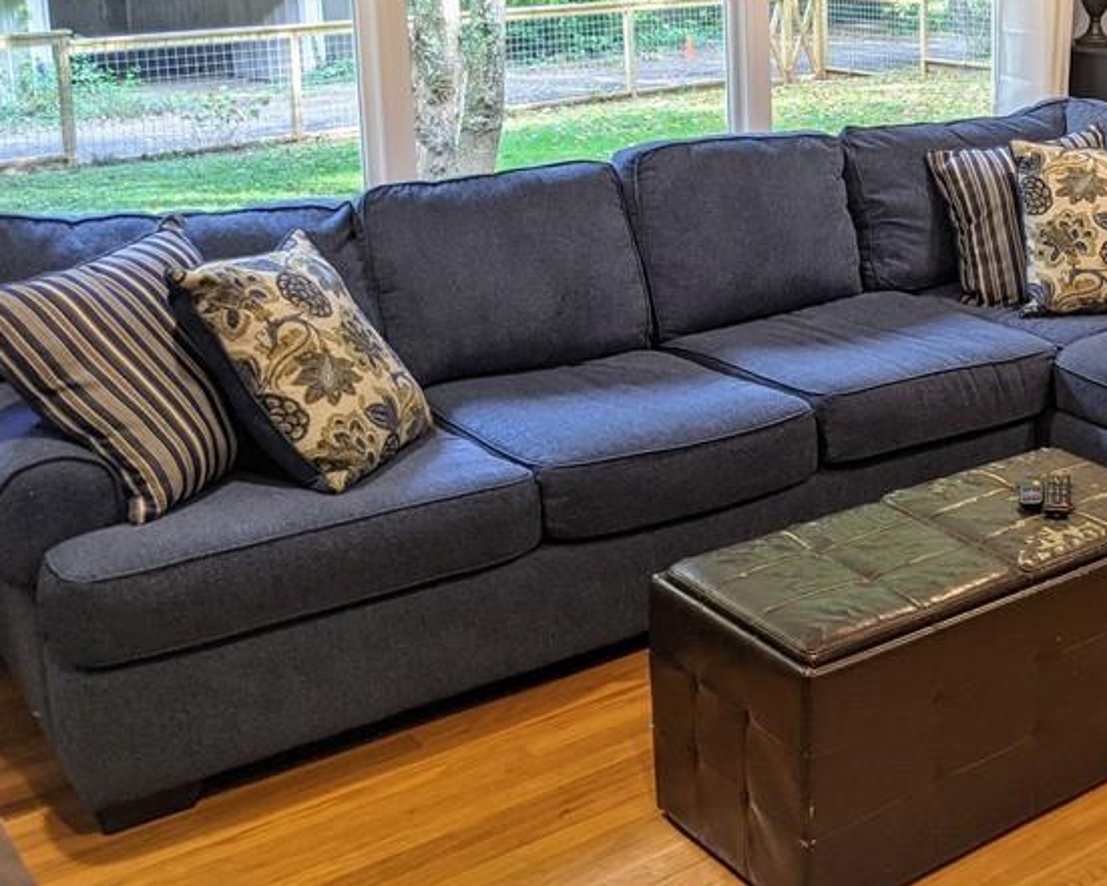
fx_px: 1606
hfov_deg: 35.6
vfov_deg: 30.1
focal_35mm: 49
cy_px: 181
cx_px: 1009
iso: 51
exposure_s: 1/30
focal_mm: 4.38
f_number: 1.73
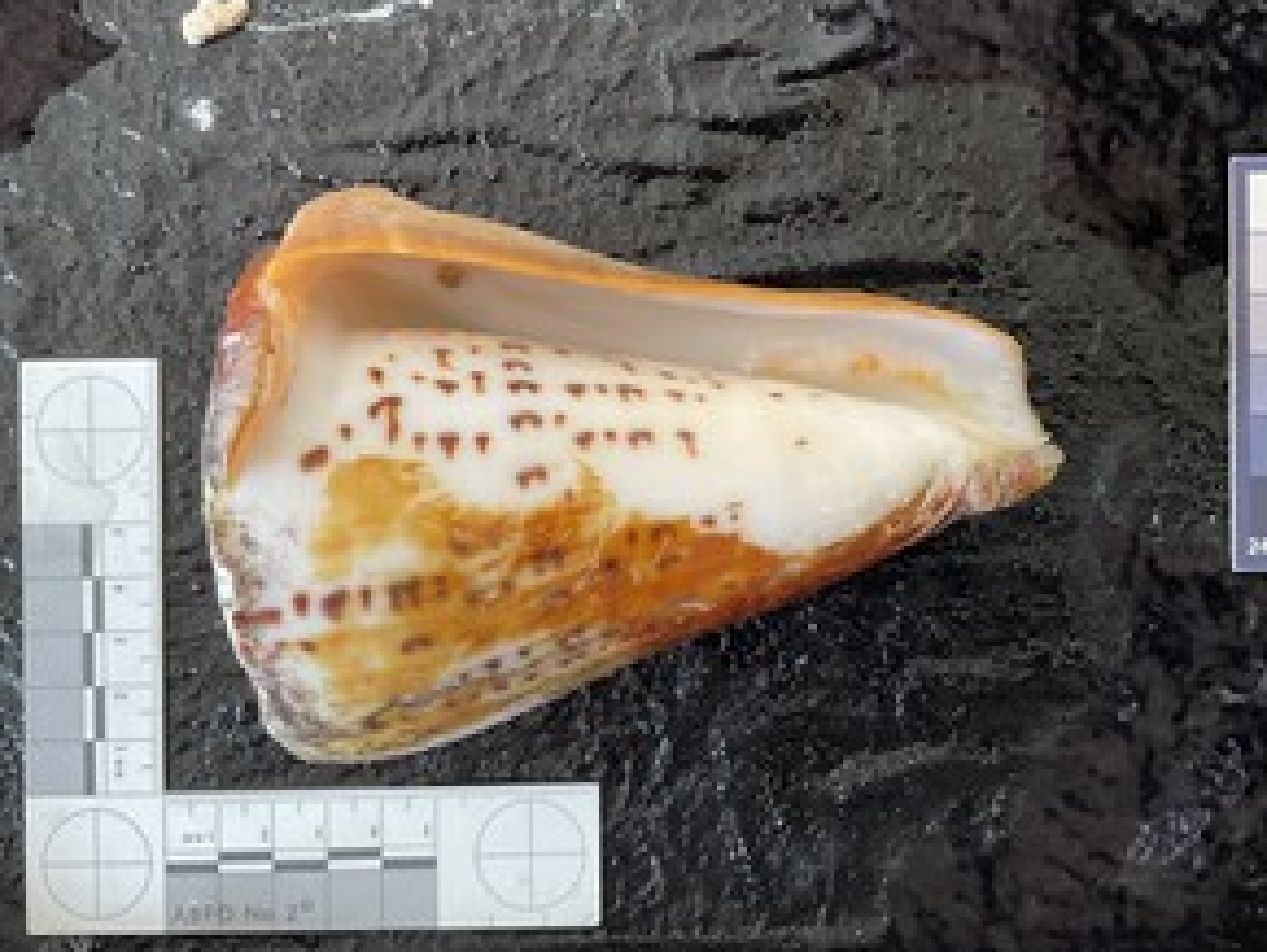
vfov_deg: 40.8
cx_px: 712
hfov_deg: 52.5
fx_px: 1282
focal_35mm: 35
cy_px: 474
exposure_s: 1/60
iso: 80
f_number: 1.8
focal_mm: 3
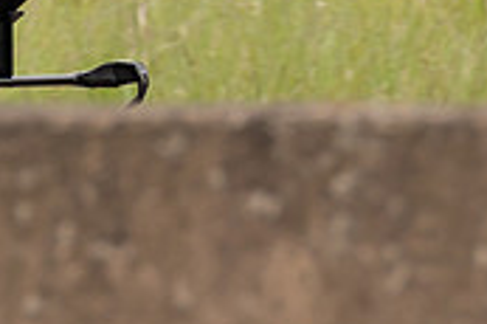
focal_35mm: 1656
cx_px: -4
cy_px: -121
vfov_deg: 0.8
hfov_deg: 1.2
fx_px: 22380
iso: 160
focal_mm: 200
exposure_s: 1/800
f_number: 4
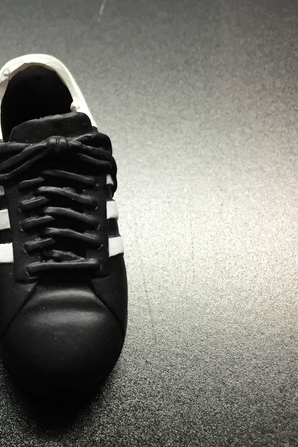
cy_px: 214
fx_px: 633
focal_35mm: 51
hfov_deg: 24.7
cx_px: -28
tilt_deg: -49.8
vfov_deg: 38.9
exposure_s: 1/30
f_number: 2.2
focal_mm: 4.15
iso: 80
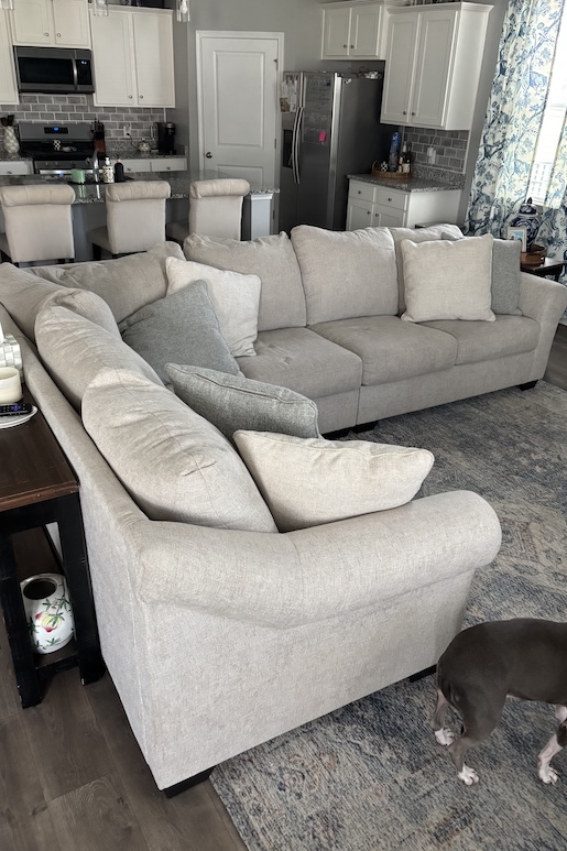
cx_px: 294
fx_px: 662
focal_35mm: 28
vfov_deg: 65.5
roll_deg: -2.6
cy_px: 416
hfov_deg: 46.4
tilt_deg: -25.8
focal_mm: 5.96
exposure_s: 1/60
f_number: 1.6
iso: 400
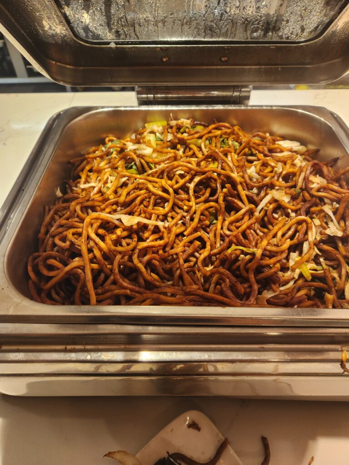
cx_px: 174
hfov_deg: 58.9
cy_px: 232
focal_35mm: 23
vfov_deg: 73.9
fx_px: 309
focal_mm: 5.4
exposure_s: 1/100
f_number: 1.8
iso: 200
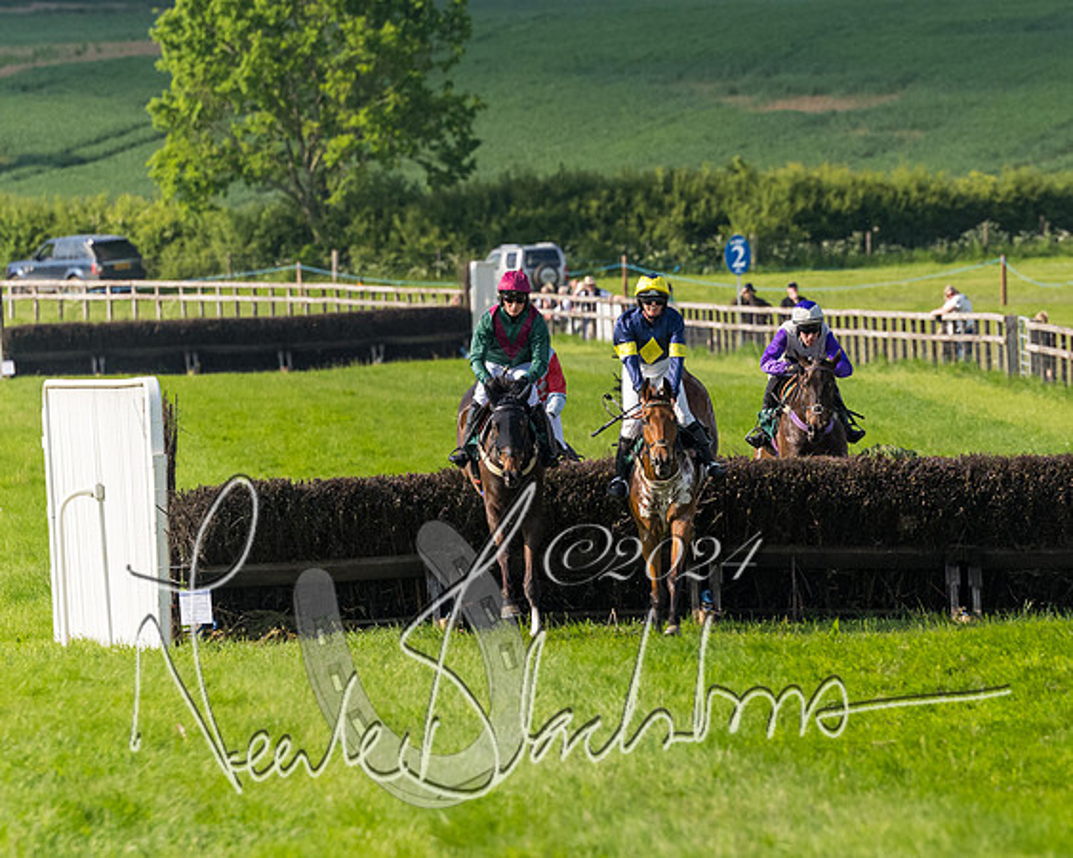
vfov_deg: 3.3
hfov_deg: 4.1
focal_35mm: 469
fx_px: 14899
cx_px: 714
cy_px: 502
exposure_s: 1/4000
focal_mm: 175
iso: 500
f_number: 4
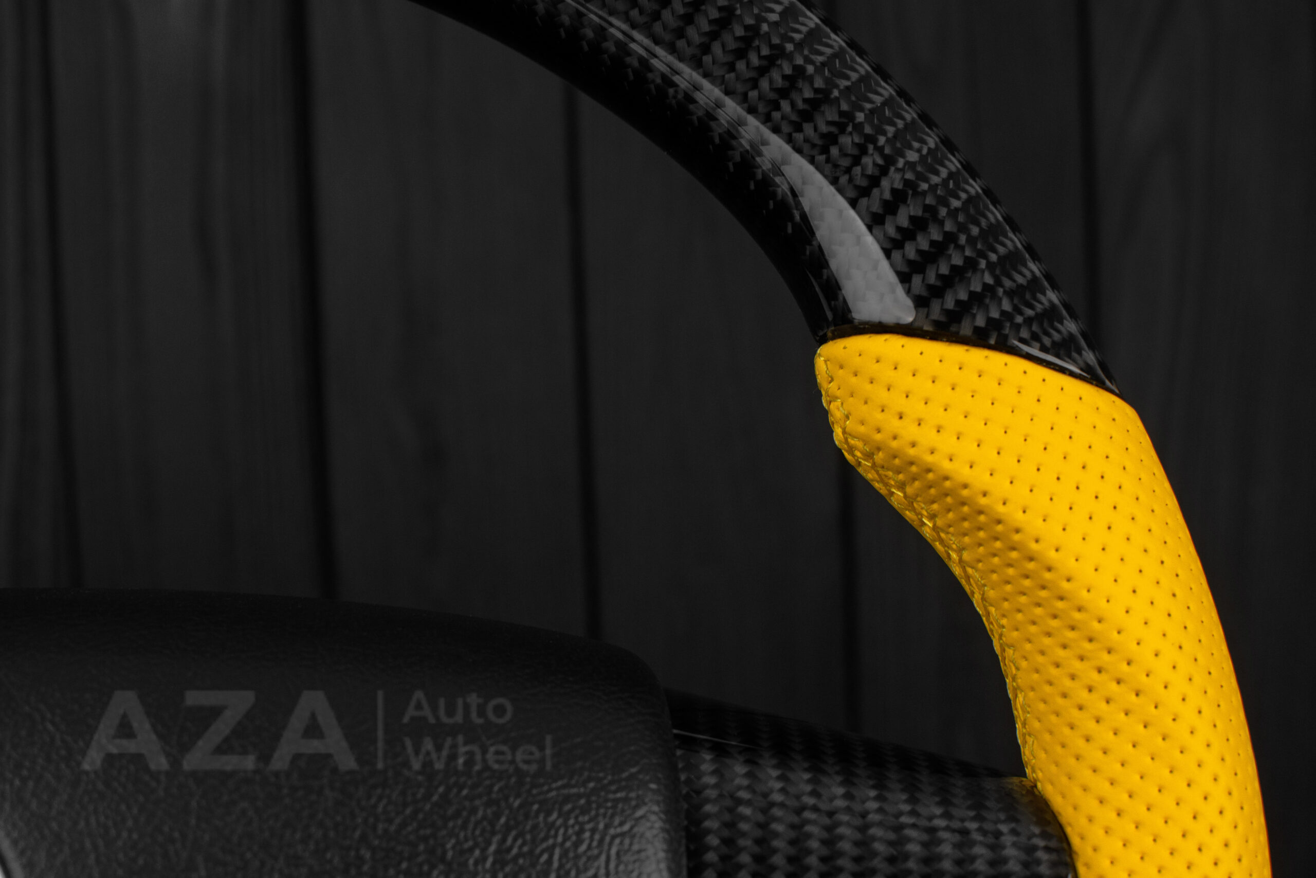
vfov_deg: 25.8
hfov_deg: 37.8
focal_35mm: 52
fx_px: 1919
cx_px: 658
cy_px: 439
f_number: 6.3
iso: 500
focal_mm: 35
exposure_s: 1/125
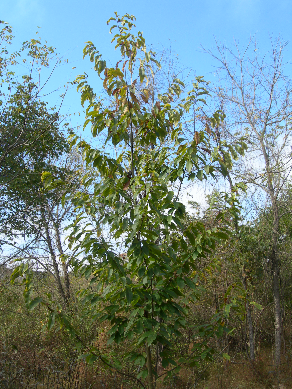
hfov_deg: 37.7
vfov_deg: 49.0
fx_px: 427
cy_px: 194
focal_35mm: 38
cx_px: 146
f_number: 4.8
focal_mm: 7.8
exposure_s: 1/186
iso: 50
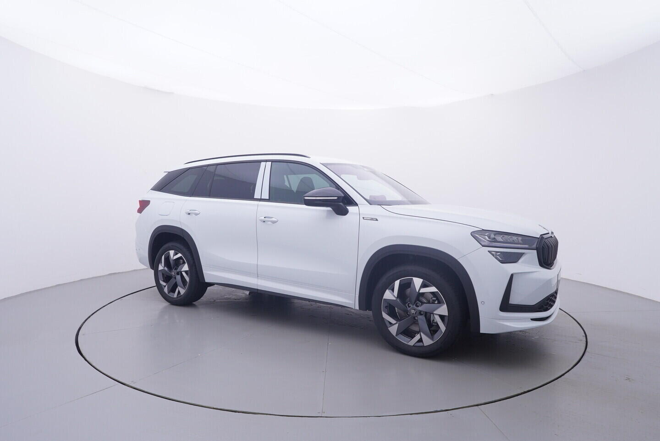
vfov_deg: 56.2
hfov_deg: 77.3
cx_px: 330
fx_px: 413
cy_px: 220
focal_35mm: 22
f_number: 5
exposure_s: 1/80
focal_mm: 15
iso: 200
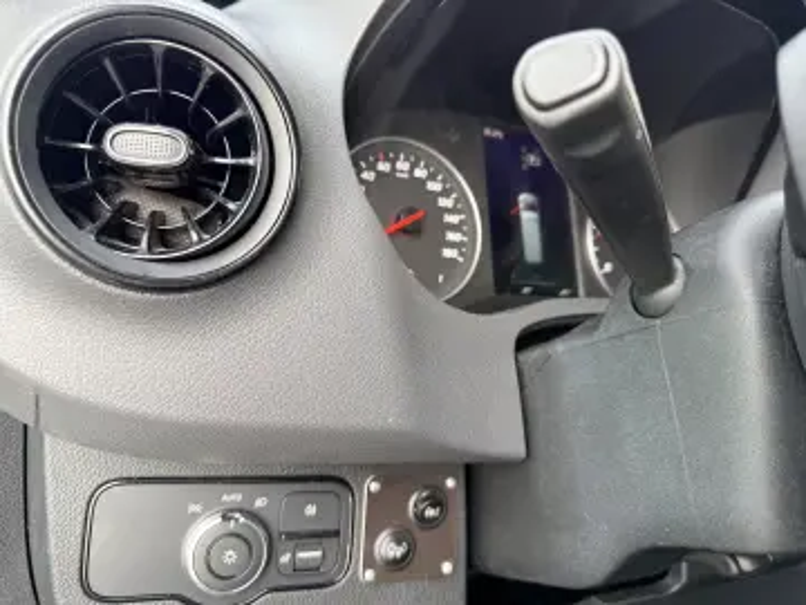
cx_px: 403
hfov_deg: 71.6
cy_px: 302
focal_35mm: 24
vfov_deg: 56.8
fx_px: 559
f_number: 1.78
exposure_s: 1/126
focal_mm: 6.76
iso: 100
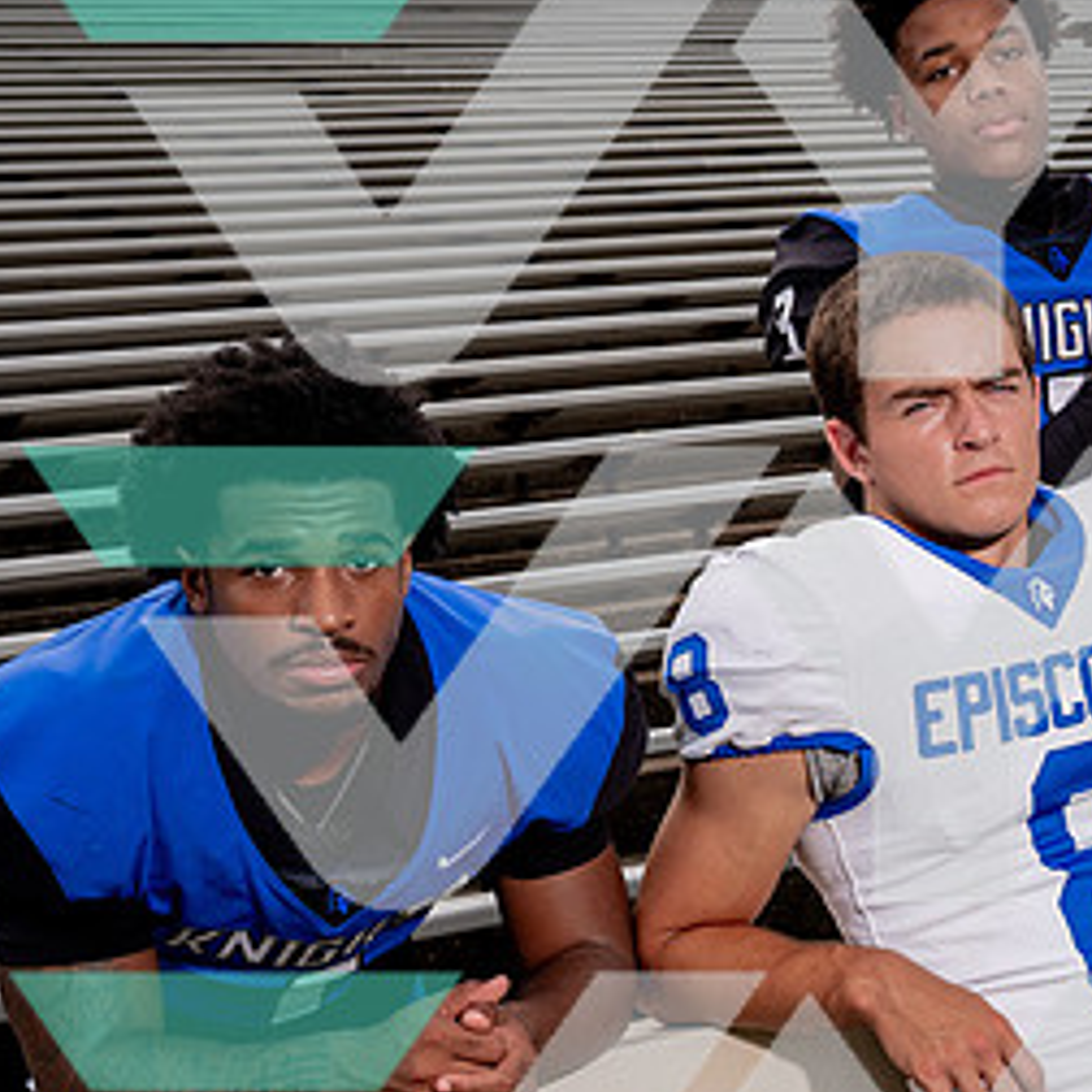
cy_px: 678
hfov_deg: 21.8
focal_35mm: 76
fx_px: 2712
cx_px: 1127
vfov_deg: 22.7
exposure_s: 1/800
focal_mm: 36
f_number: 5.6
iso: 100
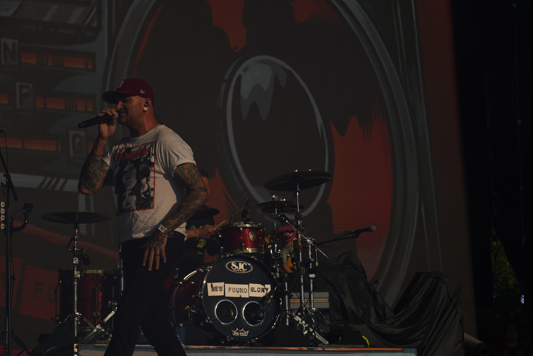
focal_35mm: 105
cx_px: 266
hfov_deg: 19.5
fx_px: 1554
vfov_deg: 13.0
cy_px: 178
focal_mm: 105
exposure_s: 1/1250
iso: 100
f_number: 8
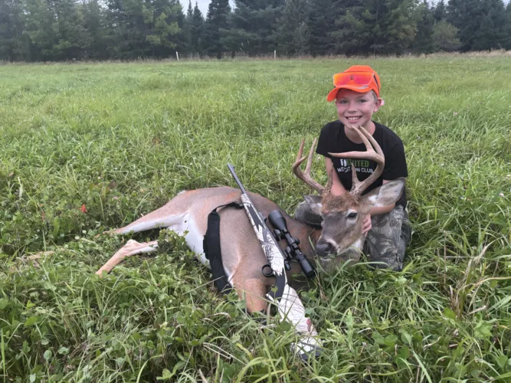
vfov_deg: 53.0
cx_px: 256
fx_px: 384
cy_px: 192
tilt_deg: -18.5
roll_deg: +0.9
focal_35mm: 26
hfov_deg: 67.3
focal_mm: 5.96
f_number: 1.6
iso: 400
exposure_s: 1/60
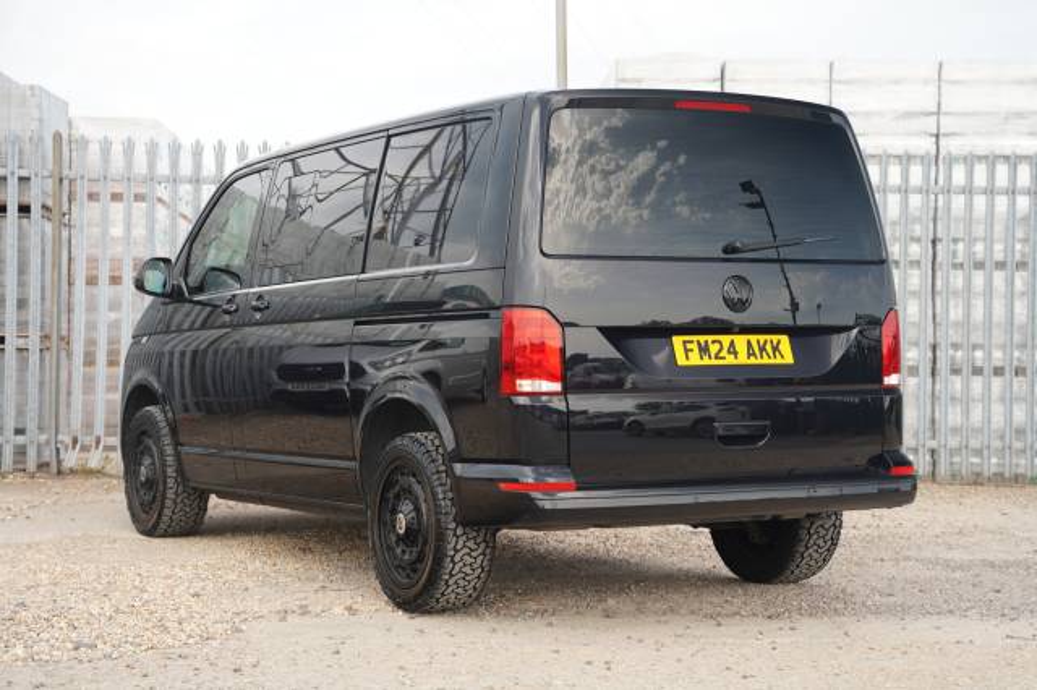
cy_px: 345
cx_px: 518
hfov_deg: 30.6
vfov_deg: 20.7
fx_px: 1894
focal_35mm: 66
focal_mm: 65.8
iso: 100
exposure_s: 1/100
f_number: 4.5
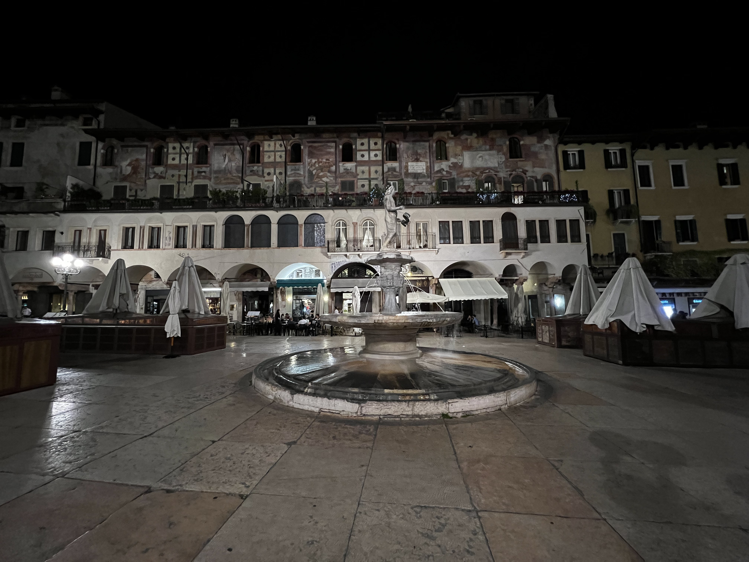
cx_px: 374
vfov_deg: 89.9
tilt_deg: +5.2
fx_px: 281
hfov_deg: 106.2
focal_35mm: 13
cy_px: 281
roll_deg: +1.2
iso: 1000
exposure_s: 1/50
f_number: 1.8
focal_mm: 1.57
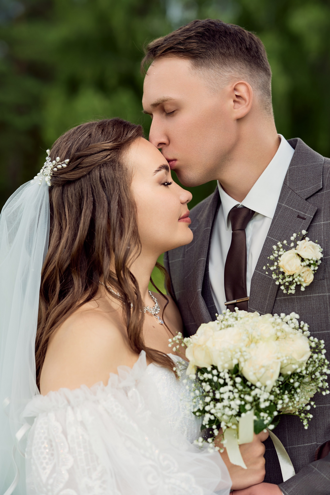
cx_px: 165
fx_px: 1169
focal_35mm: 85
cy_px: 248
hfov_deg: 16.1
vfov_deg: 23.9
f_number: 3.5
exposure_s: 1/350
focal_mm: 85
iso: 100
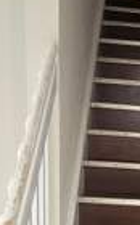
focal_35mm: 63
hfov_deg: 19.3
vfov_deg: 28.6
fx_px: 386
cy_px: 264
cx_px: 169
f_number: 2.2
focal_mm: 2.2
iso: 160
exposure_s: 1/60.2
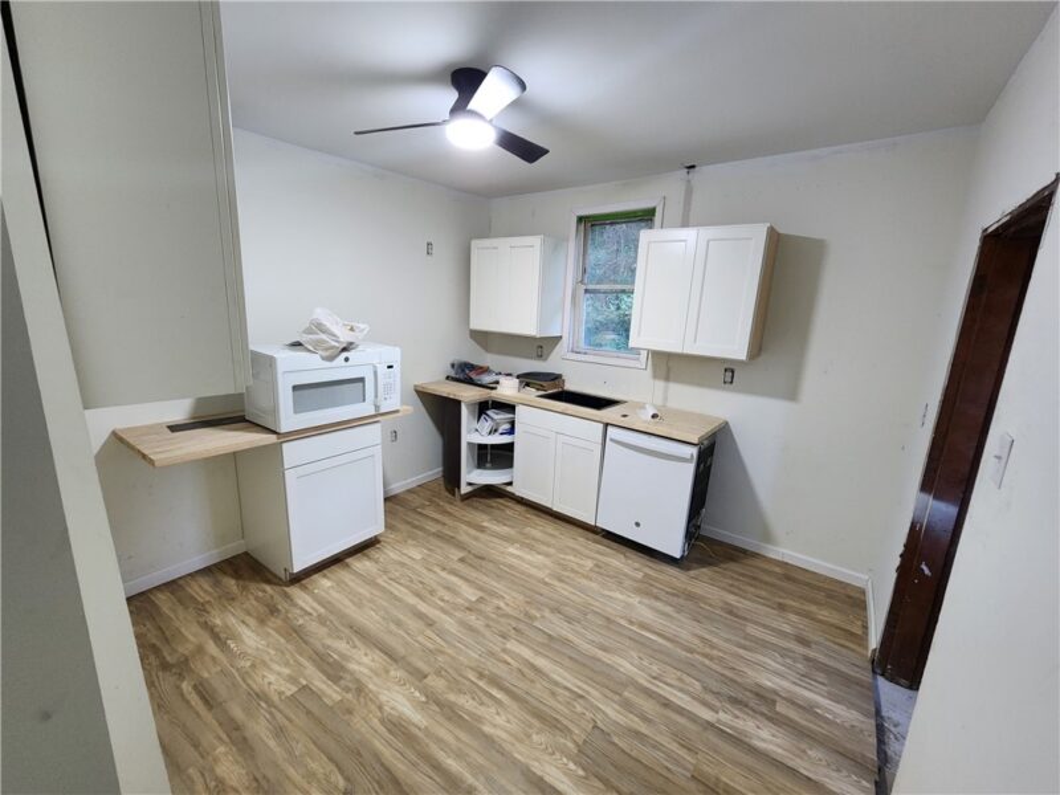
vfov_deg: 89.9
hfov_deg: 106.2
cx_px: 530
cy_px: 398
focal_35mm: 13
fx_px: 398
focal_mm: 2.2
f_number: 2.2
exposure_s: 1/30
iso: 400
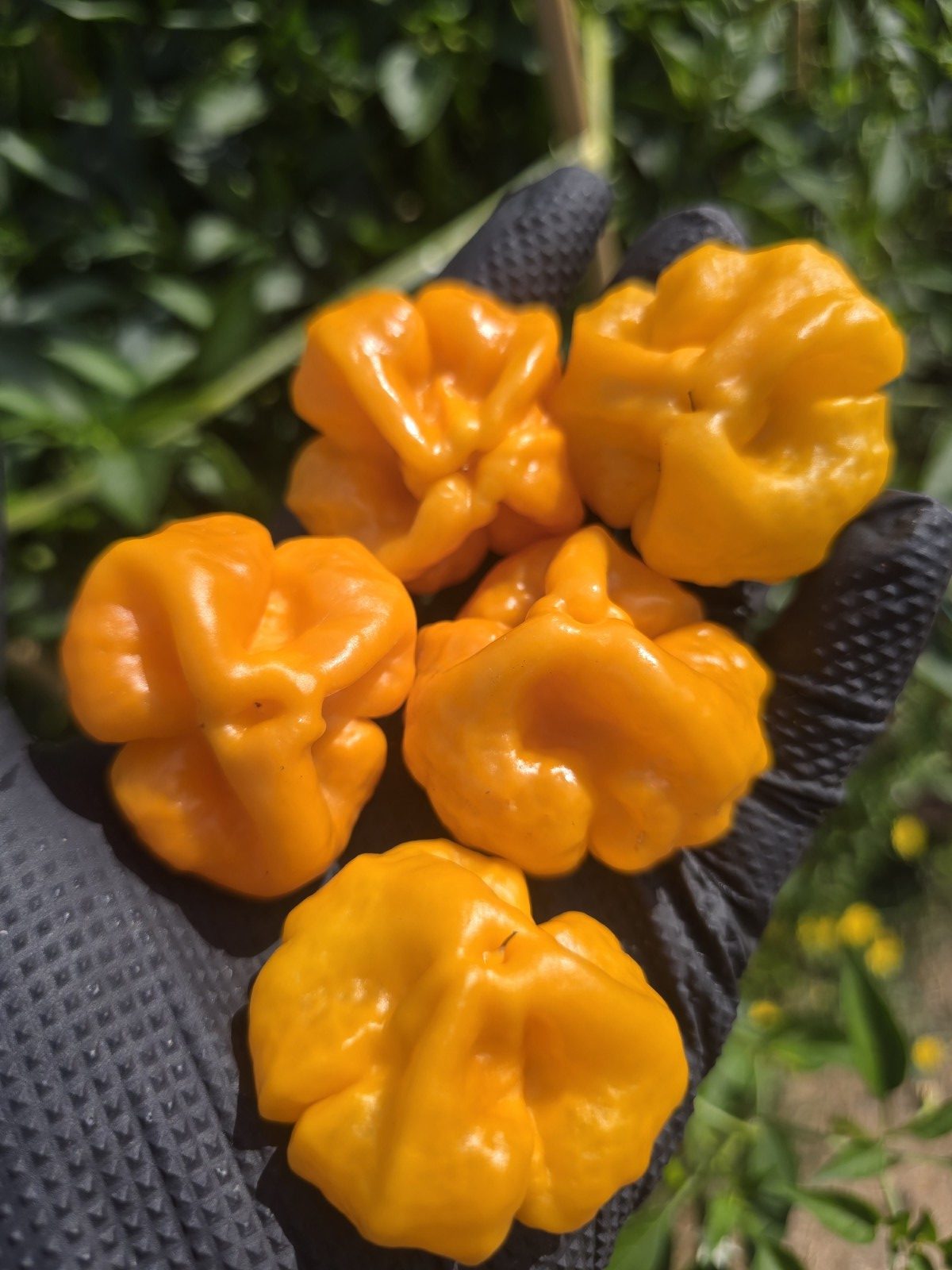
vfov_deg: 73.9
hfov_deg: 58.9
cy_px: 635
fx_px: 843
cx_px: 476
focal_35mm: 23
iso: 12
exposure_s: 1/1036
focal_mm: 6.3
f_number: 1.7
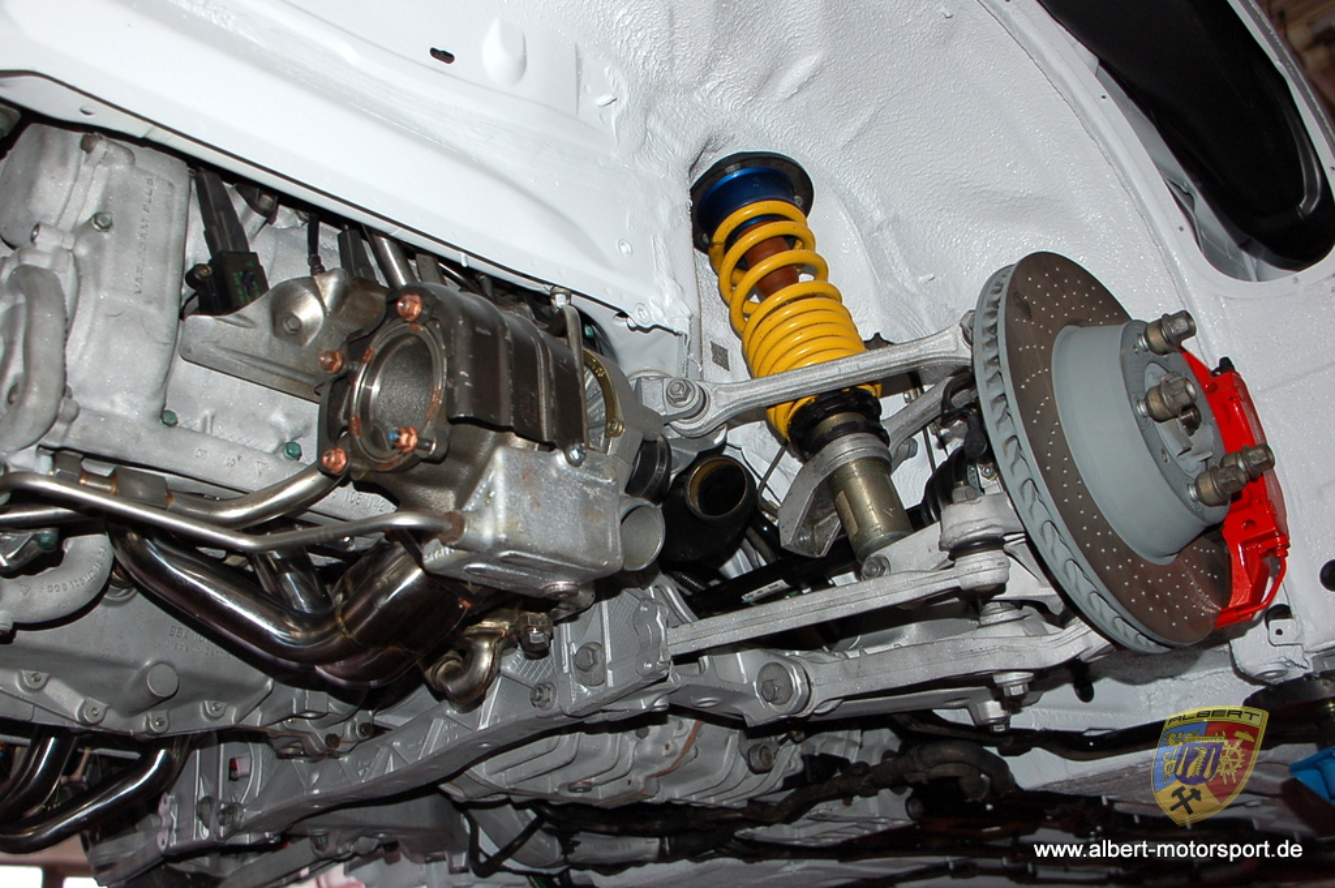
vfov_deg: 35.4
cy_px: 444
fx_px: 1389
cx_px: 668
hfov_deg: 51.3
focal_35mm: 38
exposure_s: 1/60
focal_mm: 25
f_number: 3.8
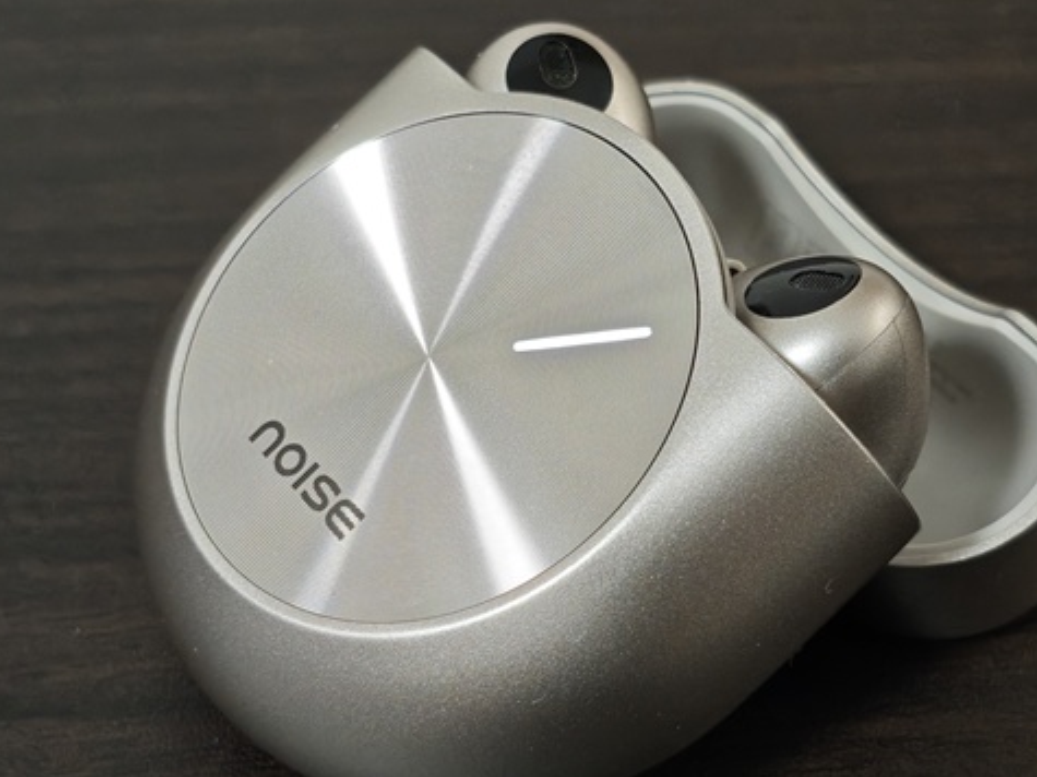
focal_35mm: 73
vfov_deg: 20.2
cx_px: 597
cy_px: 402
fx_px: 2186
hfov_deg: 26.7
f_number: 1.5
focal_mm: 4.94
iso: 160
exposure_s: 1/99.3
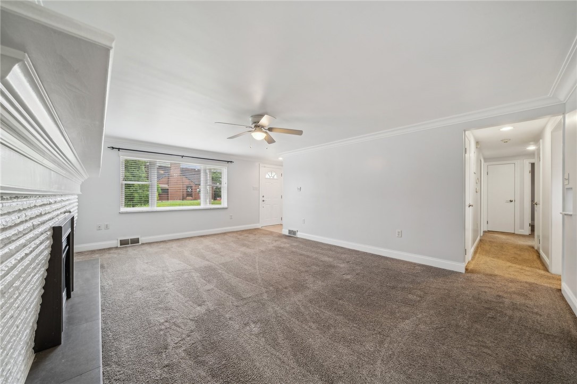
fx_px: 192
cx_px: 288
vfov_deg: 89.9
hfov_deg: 112.6
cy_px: 192
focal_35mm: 12
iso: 50
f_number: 11
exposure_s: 1/1.43
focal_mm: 12
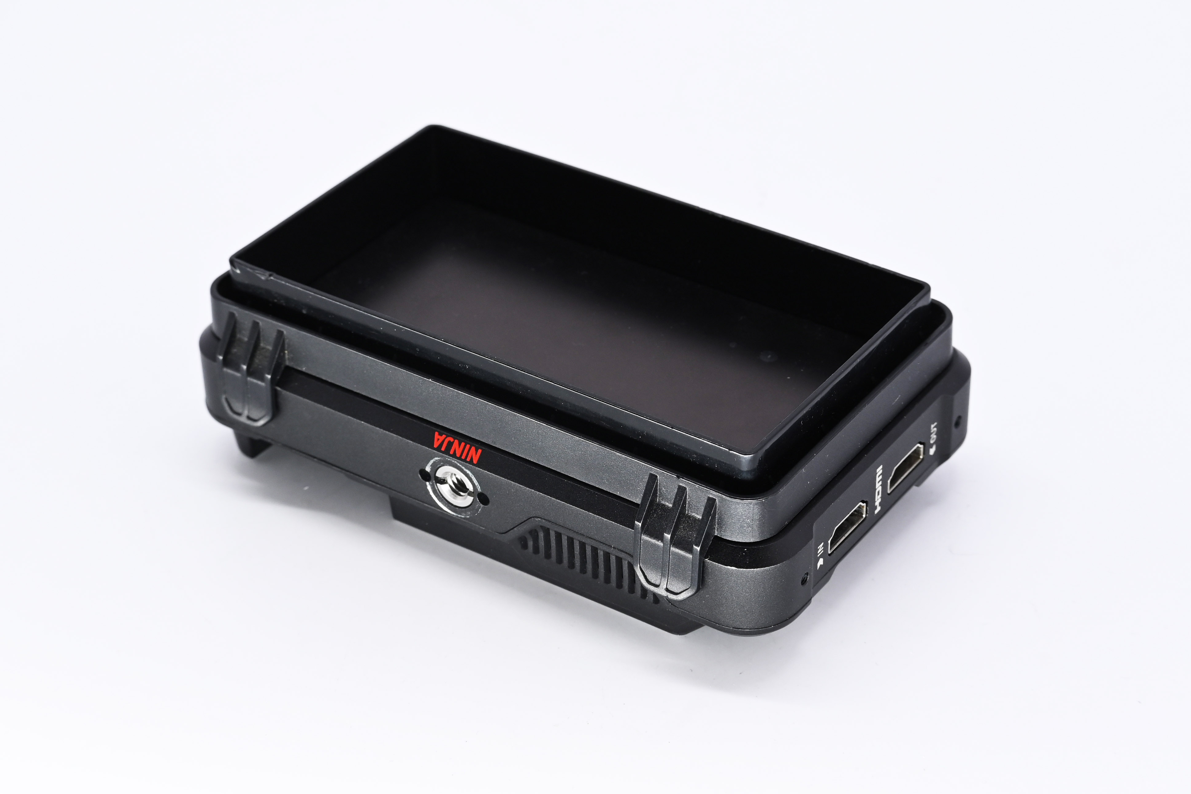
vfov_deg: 17.9
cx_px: 601
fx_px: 2514
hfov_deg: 26.7
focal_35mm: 76
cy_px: 394
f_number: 9
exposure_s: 1/200
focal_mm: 50
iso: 500
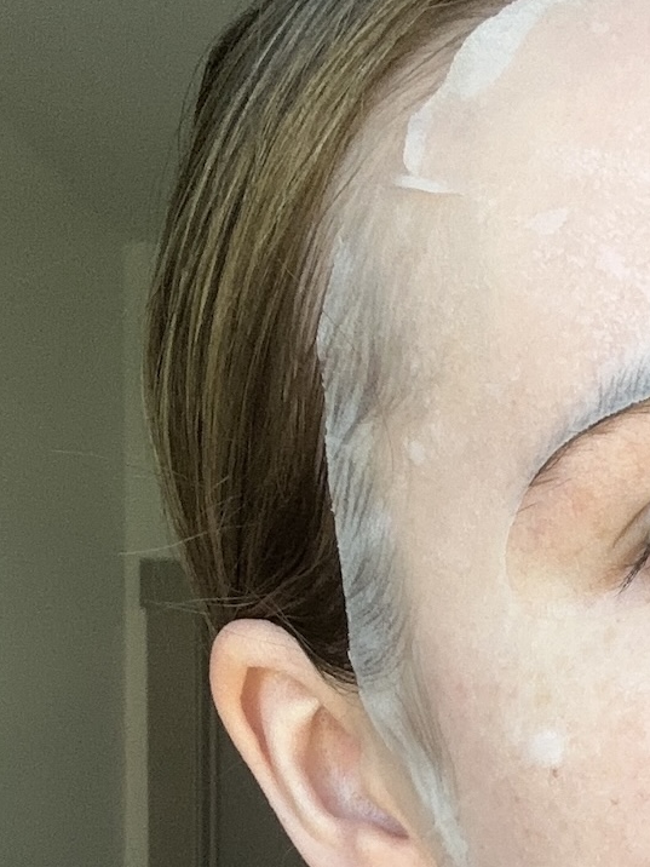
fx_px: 1677
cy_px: 751
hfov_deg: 21.0
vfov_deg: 28.1
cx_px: 692
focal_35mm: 67
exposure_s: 1/121
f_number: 1.9
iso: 32
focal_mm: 2.69
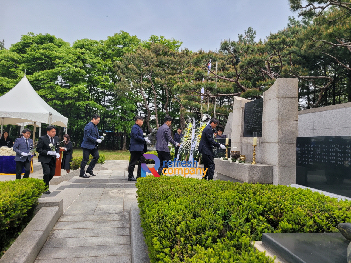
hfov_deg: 67.3
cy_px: 132
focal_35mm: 26
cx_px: 176
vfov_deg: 53.1
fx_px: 264
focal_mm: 5.4
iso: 40
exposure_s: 1/1936
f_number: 1.8
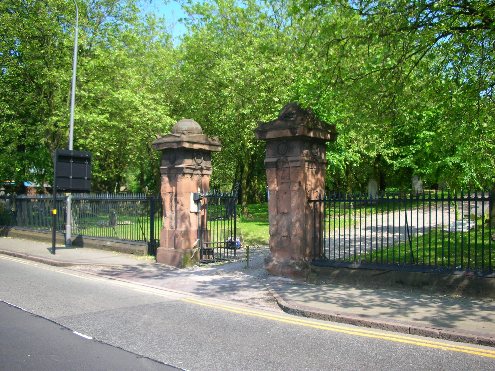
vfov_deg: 40.7
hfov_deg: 52.6
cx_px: 248
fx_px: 500
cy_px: 186
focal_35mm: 35
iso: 50
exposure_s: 1/250
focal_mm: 5.8
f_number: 3
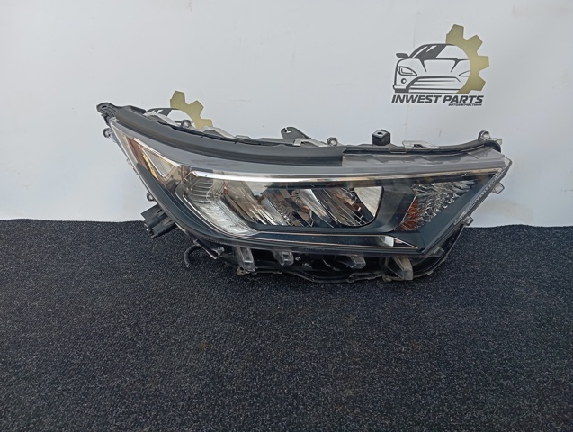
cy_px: 216
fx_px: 464
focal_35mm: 28
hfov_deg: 63.4
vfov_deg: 49.9
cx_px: 286
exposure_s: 1/192
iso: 53
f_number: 1.8
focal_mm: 4.22
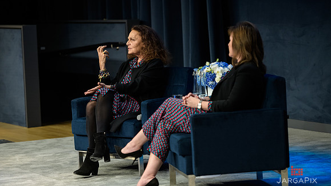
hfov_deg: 15.1
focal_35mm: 142
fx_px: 1246
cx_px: 166
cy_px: 85
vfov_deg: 8.5
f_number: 3.2
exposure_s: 1/125
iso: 1600
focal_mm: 135
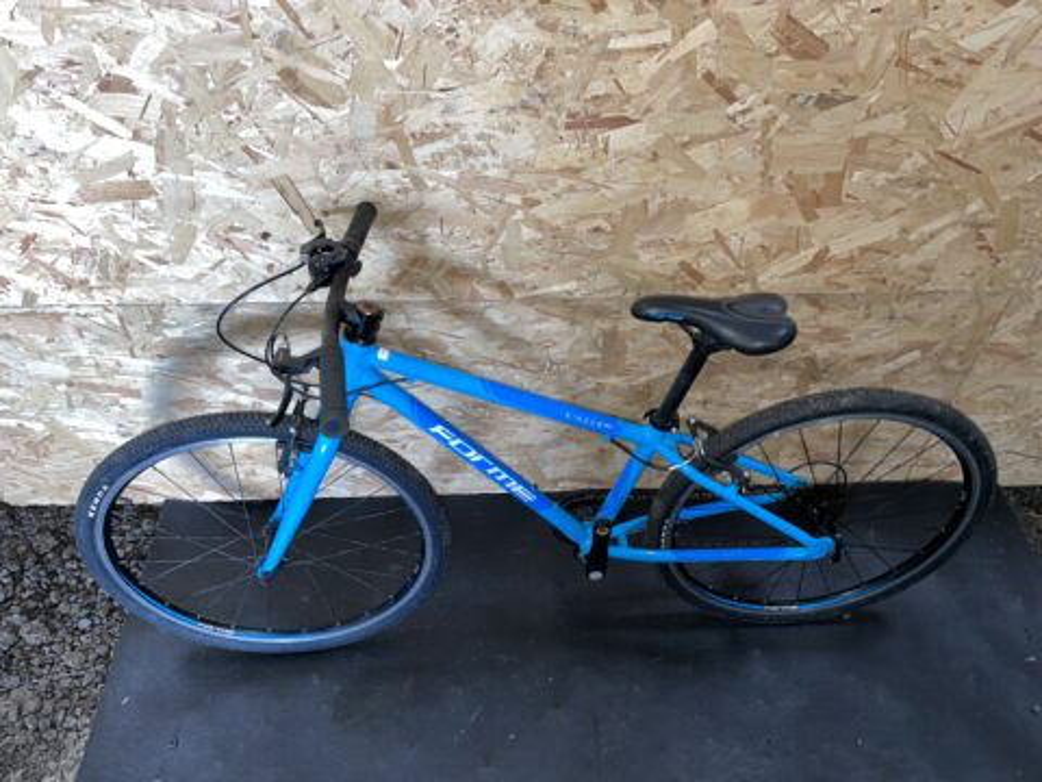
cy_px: 391
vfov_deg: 53.1
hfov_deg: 67.3
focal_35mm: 26
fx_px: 783
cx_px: 521
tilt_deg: -45.7
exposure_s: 1/14
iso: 50
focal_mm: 4.2
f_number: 1.6
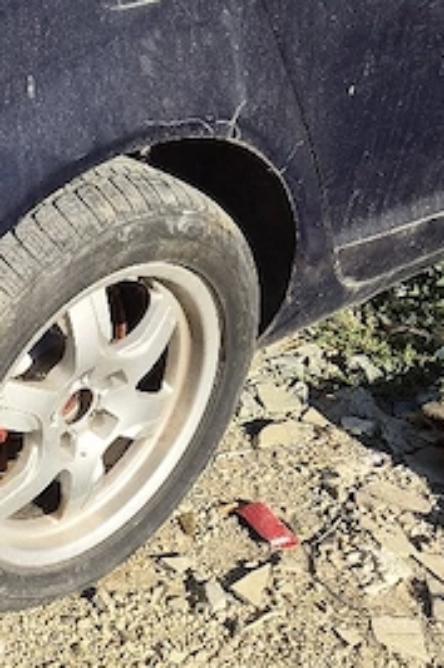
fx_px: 1334
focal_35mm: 72
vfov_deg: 28.0
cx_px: -256
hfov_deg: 16.8
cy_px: 266
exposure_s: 1/3333
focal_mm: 5.4
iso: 80
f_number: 1.8
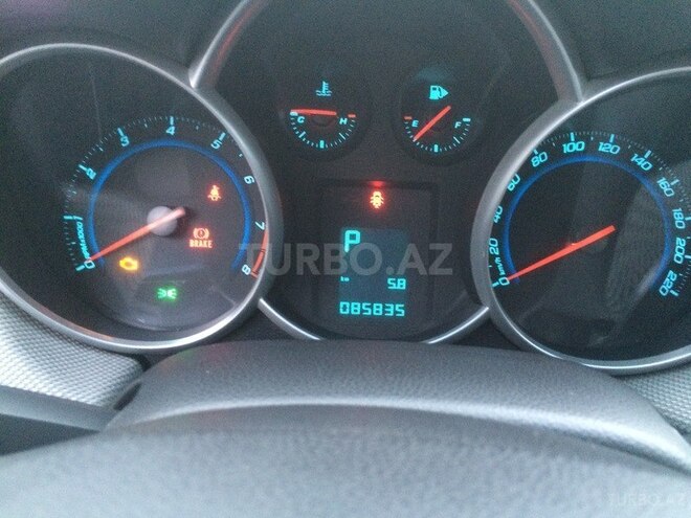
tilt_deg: -26.2
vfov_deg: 48.2
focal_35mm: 29
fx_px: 579
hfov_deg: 61.7
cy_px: 259
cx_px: 346
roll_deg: -2.2
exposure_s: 1/17
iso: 320
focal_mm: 4.15
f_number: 2.2
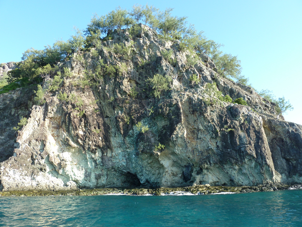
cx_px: 151
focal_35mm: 25
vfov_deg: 54.9
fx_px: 218
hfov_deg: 69.4
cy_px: 114
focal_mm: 4.1
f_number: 4
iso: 80
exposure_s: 1/125
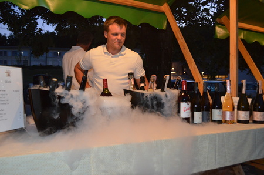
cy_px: 88
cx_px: 132
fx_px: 263
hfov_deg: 53.2
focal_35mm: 36
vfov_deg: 36.7
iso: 3200
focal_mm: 24
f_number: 4
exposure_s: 1/60
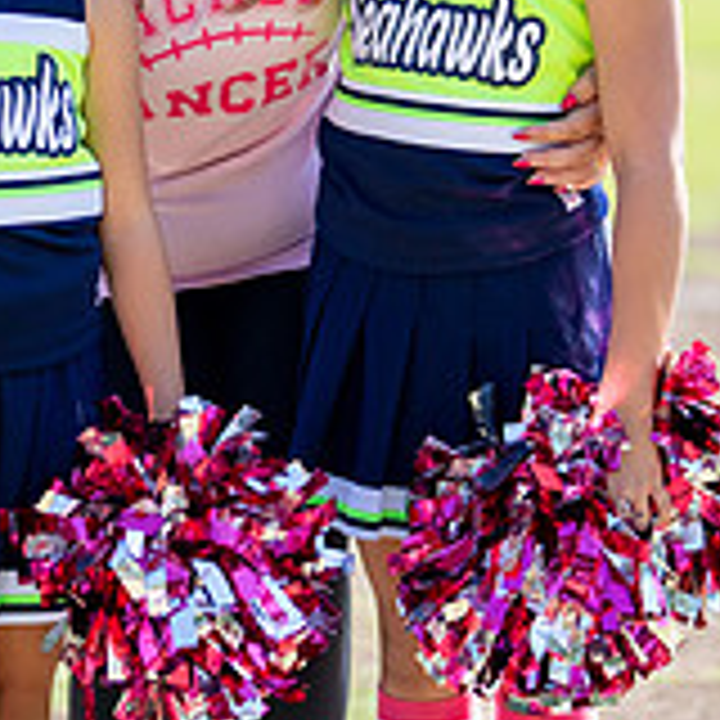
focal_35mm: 187
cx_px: 383
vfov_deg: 9.3
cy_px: 162
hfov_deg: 9.4
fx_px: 4401
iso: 250
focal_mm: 50
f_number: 1.2
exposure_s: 1/8000
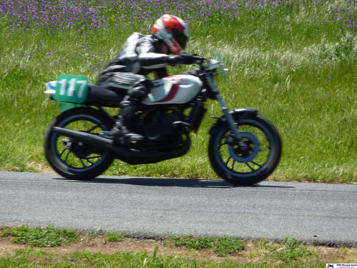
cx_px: 178
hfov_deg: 7.1
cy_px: 134
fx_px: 2867
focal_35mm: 278
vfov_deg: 5.3
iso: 100
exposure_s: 1/500
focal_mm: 45.7
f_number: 4.8
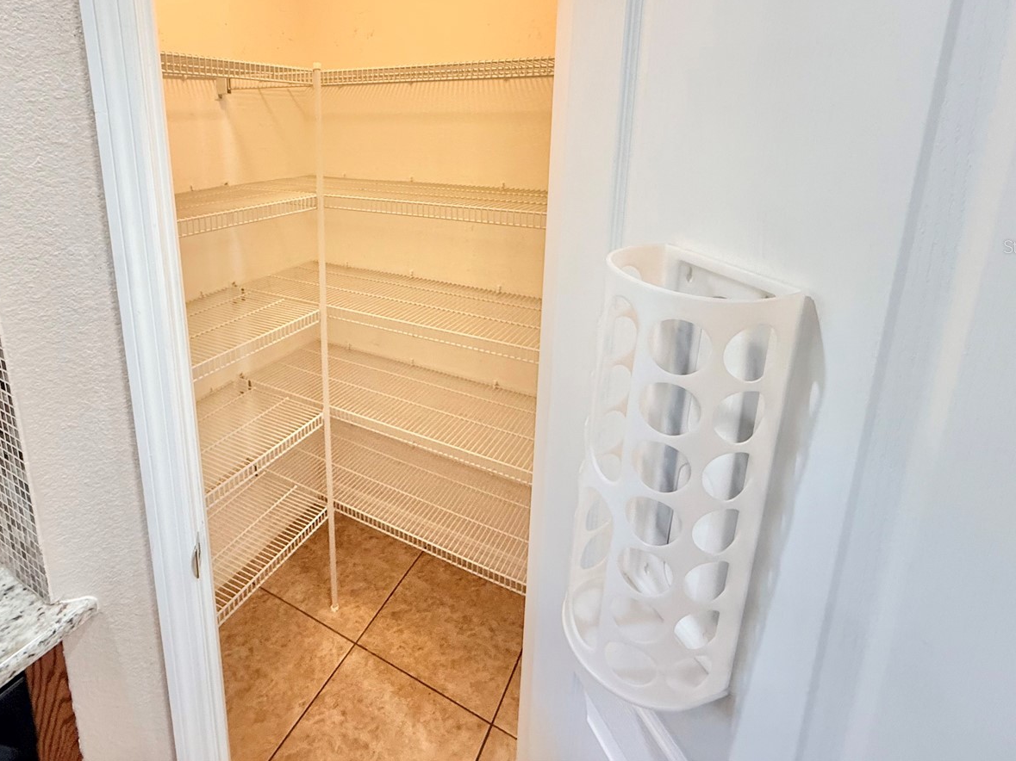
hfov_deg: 83.4
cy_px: 246
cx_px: 396
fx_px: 558
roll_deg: +0.4
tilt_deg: -12.8
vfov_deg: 66.6
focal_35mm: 19
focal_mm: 2.22
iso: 250
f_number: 2.2
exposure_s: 1/120
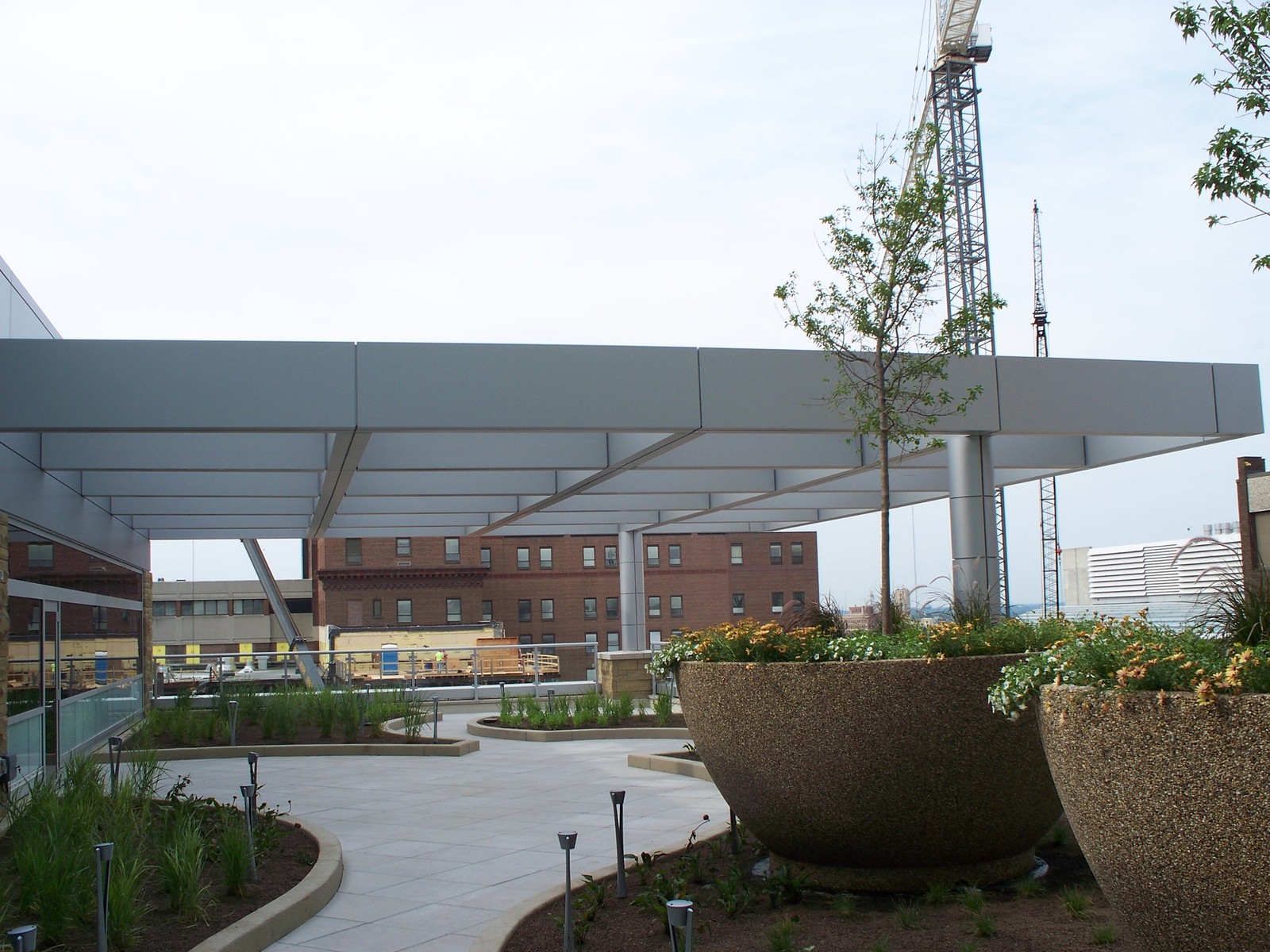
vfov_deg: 39.7
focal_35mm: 36
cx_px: 635
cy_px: 476
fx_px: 1321
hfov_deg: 51.4
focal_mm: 7.54
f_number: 5
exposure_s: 1/250
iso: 80
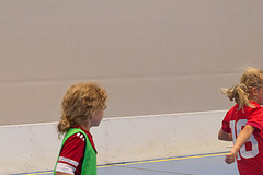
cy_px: 143
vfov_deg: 8.1
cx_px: 252
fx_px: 1235
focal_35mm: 169
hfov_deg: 12.0
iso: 2200
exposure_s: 1/400
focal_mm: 70
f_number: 3.5
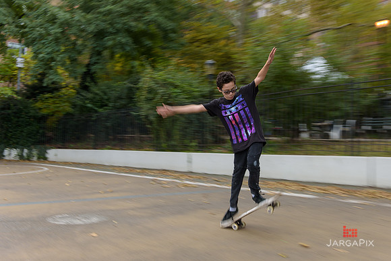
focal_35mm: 42
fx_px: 452
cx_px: 214
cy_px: 130
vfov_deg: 32.2
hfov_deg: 46.7
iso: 50
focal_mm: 38
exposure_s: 1/40
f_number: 4
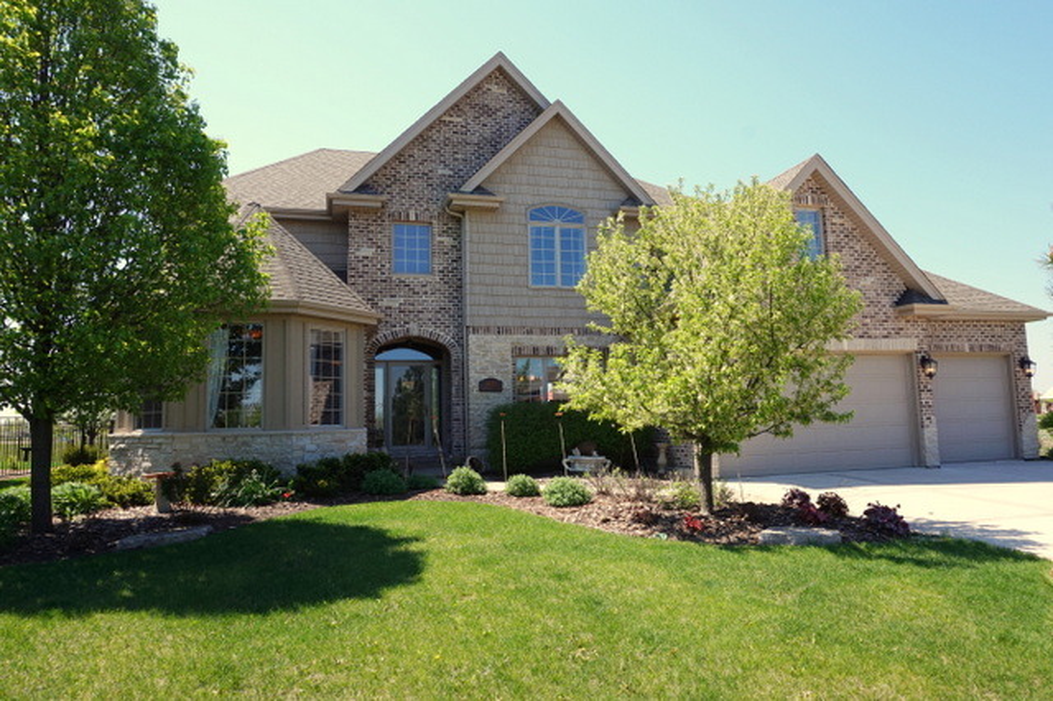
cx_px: 526
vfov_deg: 53.1
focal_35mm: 24
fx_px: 702
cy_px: 350
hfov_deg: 73.8
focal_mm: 16
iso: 100
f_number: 11
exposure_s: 1/80
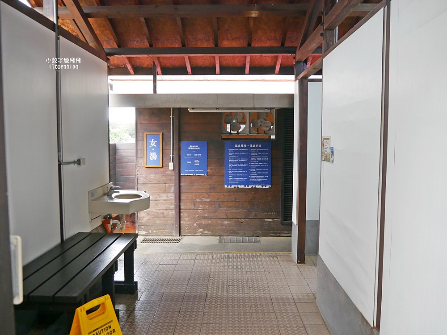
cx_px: 224
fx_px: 362
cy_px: 168
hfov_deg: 63.4
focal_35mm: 28
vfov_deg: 49.8
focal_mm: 14
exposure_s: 1/60
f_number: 3.5
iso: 1000
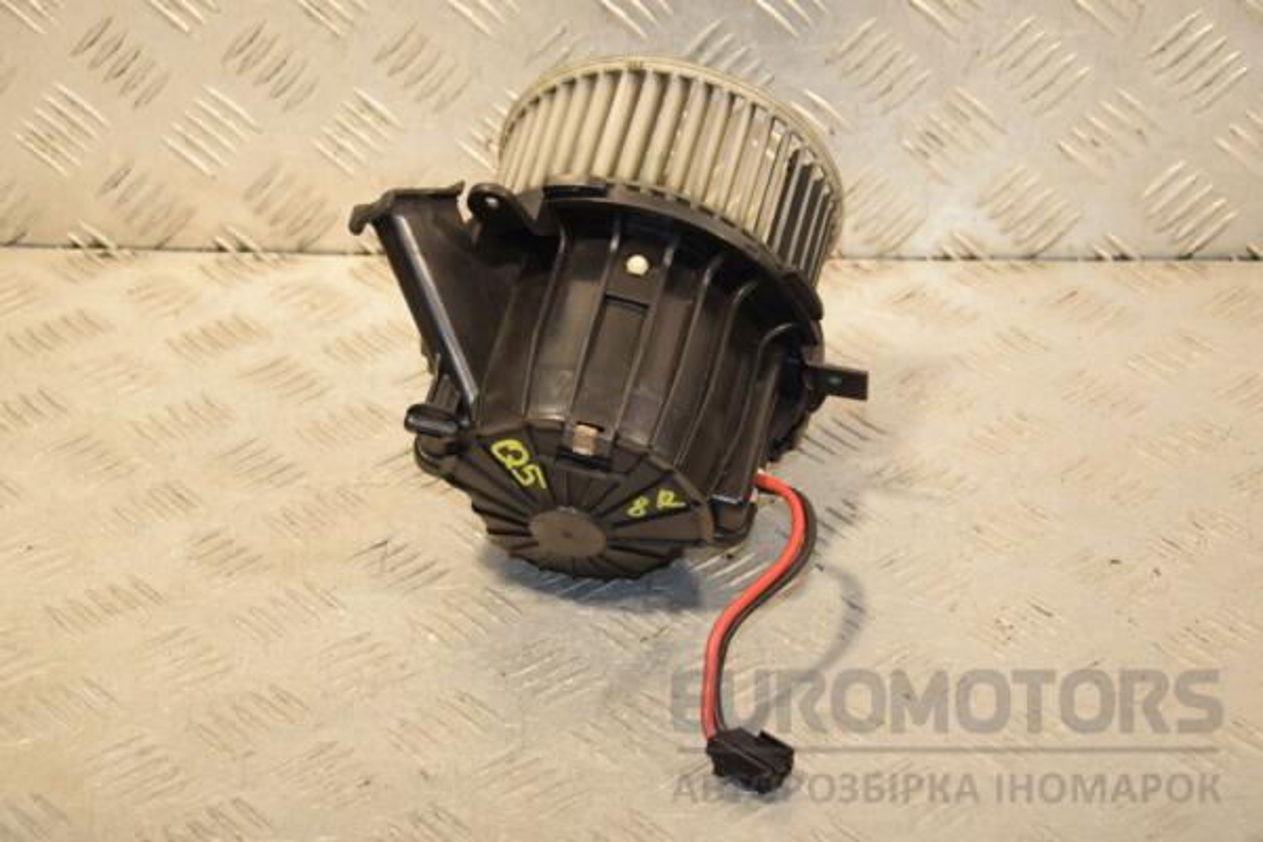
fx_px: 3052
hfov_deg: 23.4
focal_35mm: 87
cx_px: 632
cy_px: 421
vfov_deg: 15.7
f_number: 6.3
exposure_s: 1/200
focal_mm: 58
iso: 800
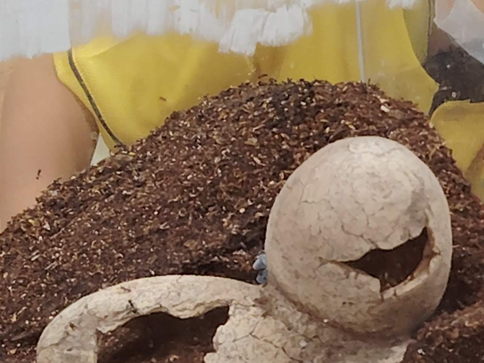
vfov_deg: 9.2
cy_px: 163
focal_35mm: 162
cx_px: 473
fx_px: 2265
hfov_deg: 12.1
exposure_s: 1/100
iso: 1053
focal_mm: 5.25
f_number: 1.75
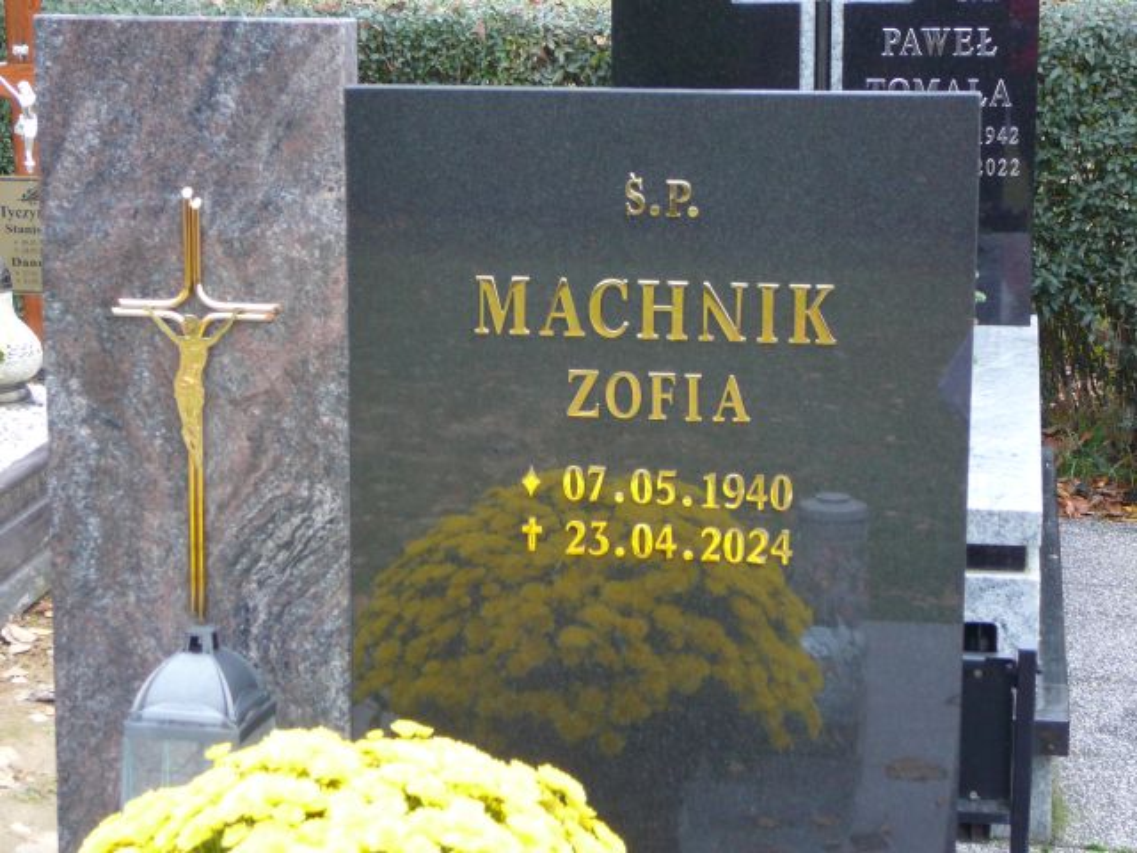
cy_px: 426
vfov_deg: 19.1
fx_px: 2529
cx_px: 568
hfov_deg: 25.3
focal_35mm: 77
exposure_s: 1/30
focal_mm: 11.5
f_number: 3.7
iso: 100
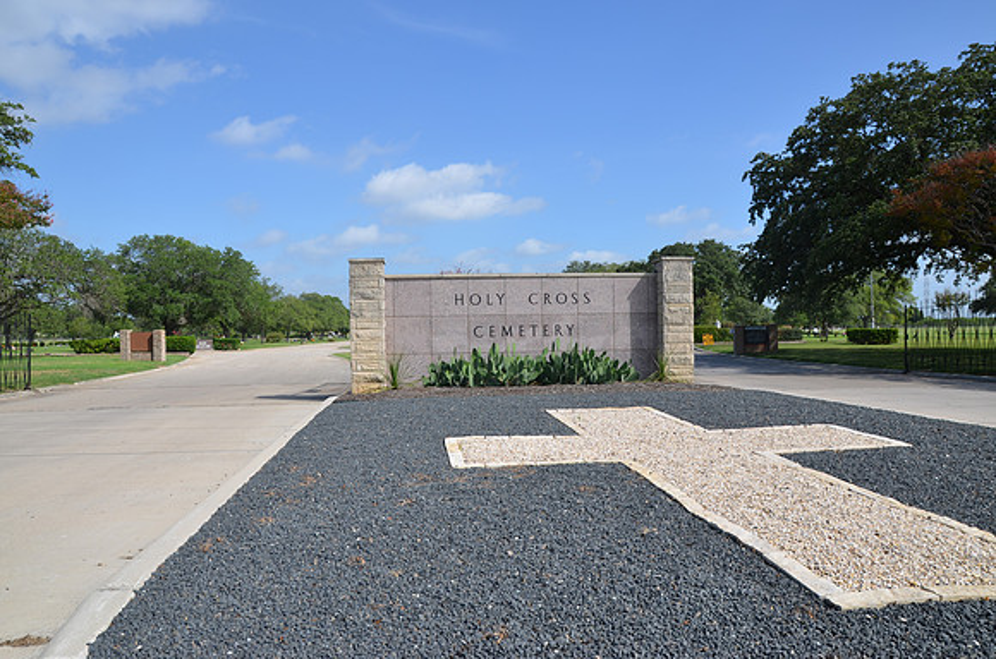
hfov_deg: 70.6
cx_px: 498
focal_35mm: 26
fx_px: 704
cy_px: 330
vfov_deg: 50.2
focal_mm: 17
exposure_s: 1/250
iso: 100
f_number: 8
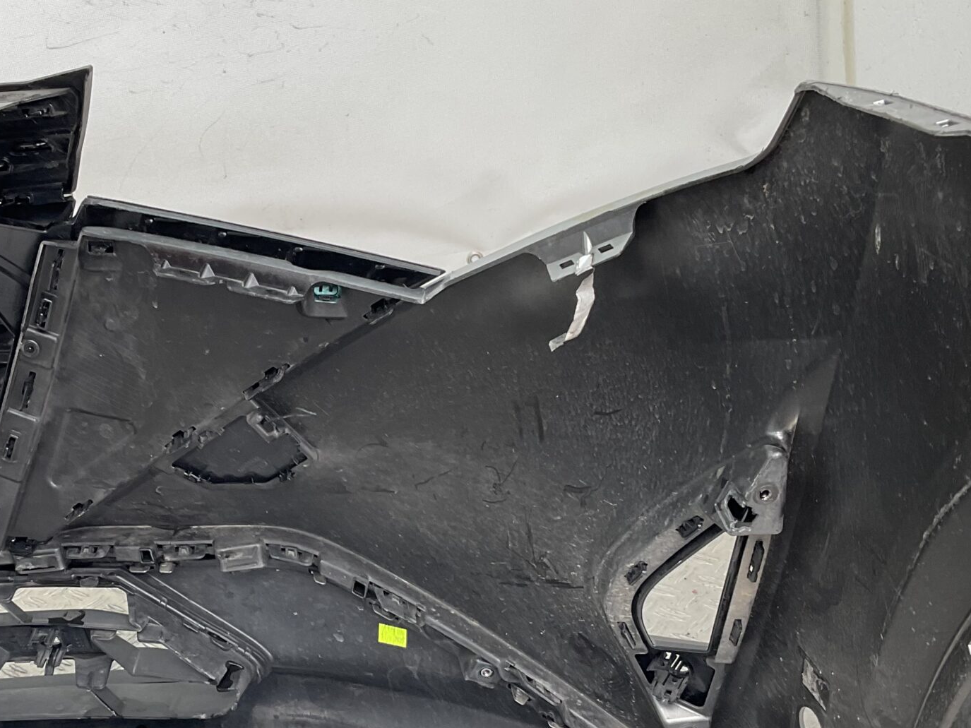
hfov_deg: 35.2
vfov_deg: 26.8
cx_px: 330
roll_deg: +9.6
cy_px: 525
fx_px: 1515
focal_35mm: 54
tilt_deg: -29.2
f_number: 1.8
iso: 25
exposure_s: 1/120
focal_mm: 3
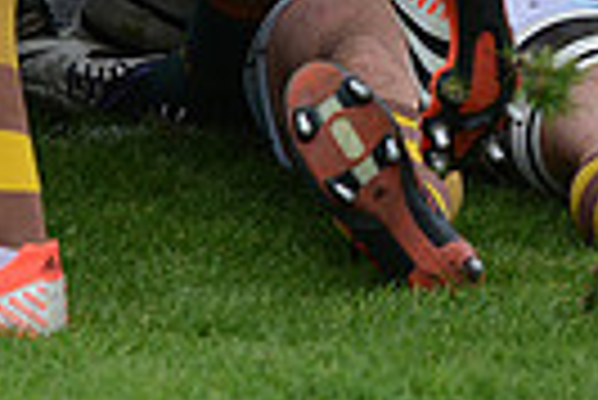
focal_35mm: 524
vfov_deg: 2.6
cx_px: -508
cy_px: -398
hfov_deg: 3.9
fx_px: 8714
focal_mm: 120
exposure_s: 1/800
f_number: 2.8
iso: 320
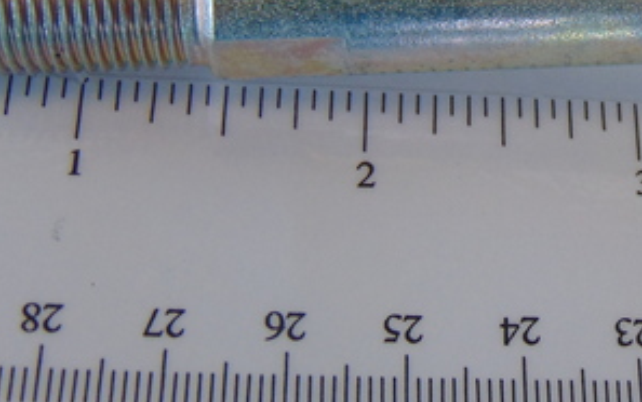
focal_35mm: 89
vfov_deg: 14.4
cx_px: 549
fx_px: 1558
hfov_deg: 22.8
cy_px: -9
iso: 80
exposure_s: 1/200
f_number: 3.3
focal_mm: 6.9
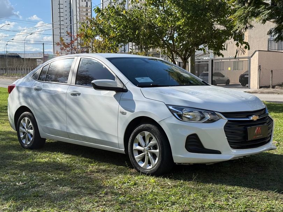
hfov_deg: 39.6
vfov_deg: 30.3
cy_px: 106
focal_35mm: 48
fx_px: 393
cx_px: 142
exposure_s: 1/3534
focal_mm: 6.76
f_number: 1.78
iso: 64
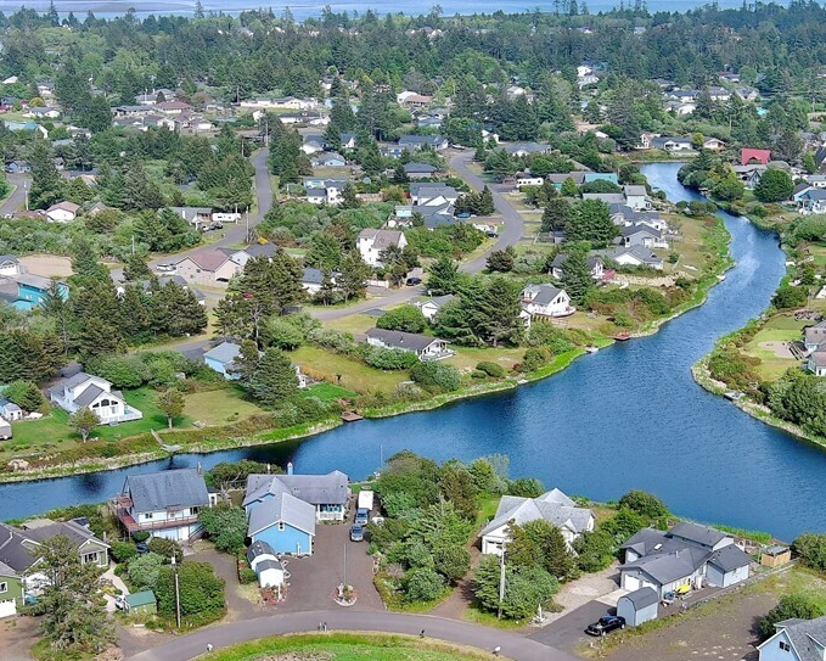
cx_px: 404
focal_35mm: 68
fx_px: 1662
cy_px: 533
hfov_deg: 27.9
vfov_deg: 22.2
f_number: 2.8
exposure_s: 1/749
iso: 100
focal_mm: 10.57
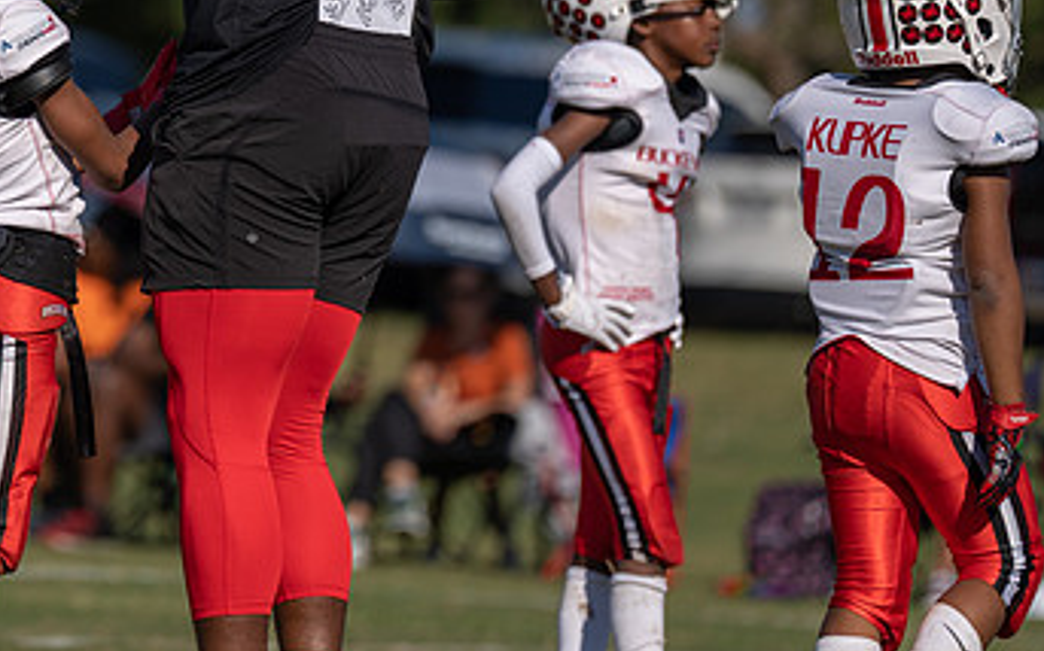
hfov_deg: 4.6
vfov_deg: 2.9
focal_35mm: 453
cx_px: 49
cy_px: -7
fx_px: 12883
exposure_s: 1/4000
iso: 125
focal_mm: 200
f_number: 2.8
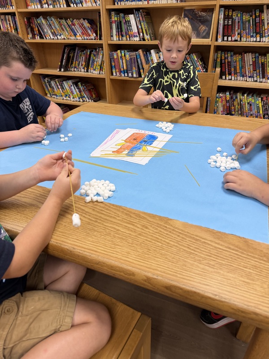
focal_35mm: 24
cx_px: 134
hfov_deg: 56.8
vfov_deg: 71.6
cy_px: 180
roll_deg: -0.8
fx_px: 249
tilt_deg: -33.5
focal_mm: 6.76
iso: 125
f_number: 1.78
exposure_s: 1/120
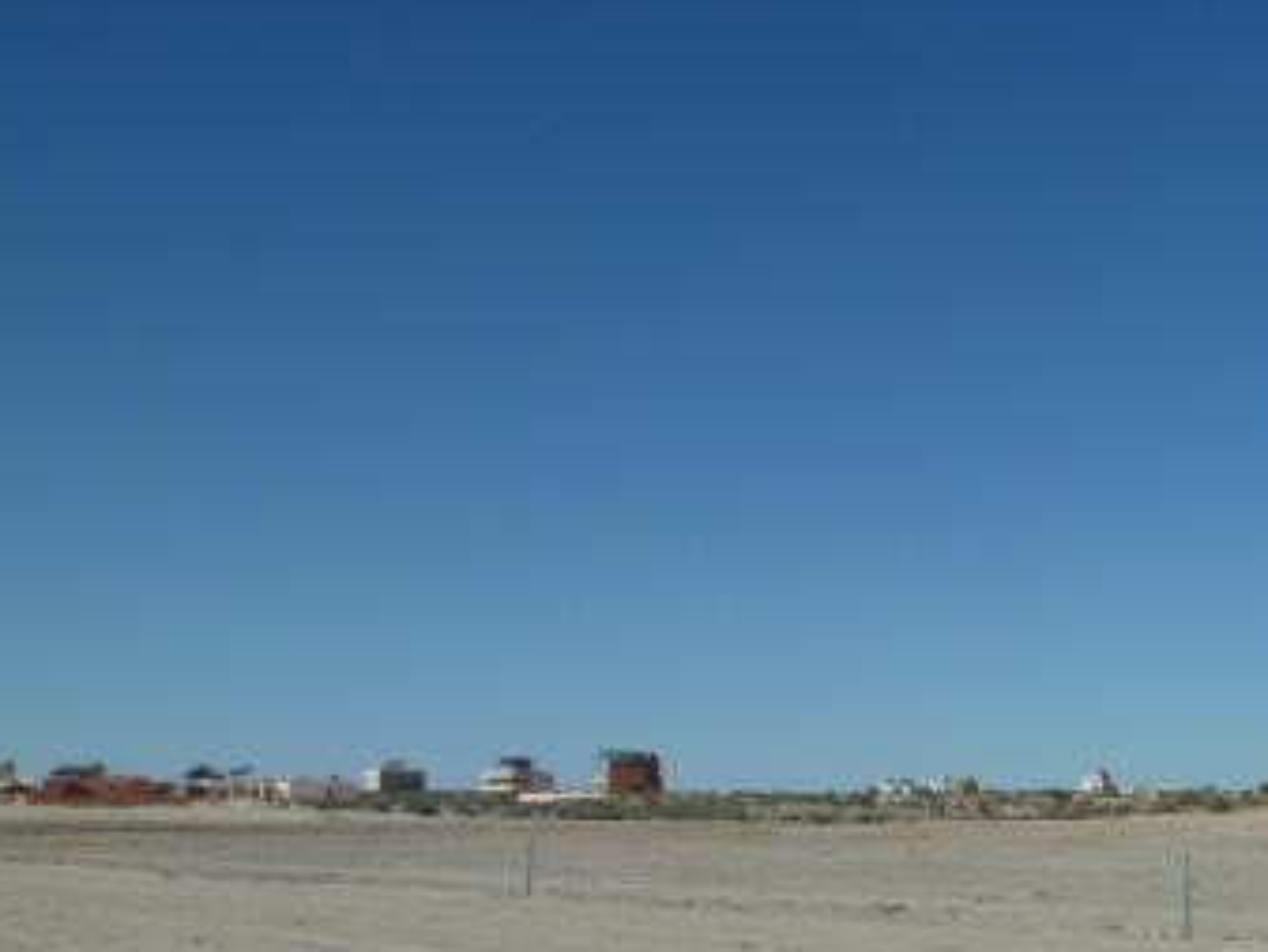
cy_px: 745
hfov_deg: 32.8
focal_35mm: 55
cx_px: 1193
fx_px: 2015
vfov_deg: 26.1
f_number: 5.6
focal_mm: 4.7
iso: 80
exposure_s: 1/1000
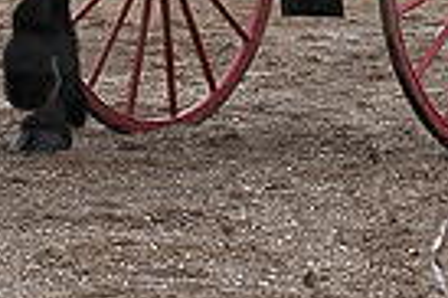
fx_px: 7781
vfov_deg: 2.2
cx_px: 26
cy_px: -208
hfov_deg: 3.3
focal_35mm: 626
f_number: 5.6
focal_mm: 170
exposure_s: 1/1000
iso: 560
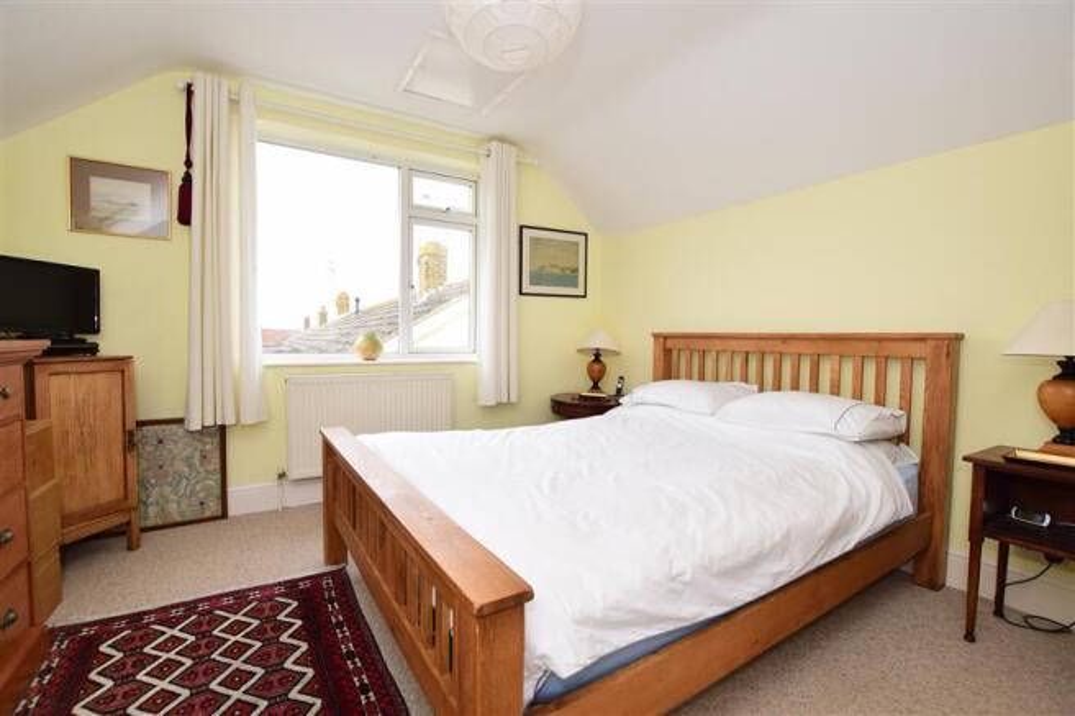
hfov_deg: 100.4
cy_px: 358
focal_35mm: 15
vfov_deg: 77.3
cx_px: 538
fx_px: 448
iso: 400
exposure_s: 1/200
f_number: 6.3
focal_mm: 10
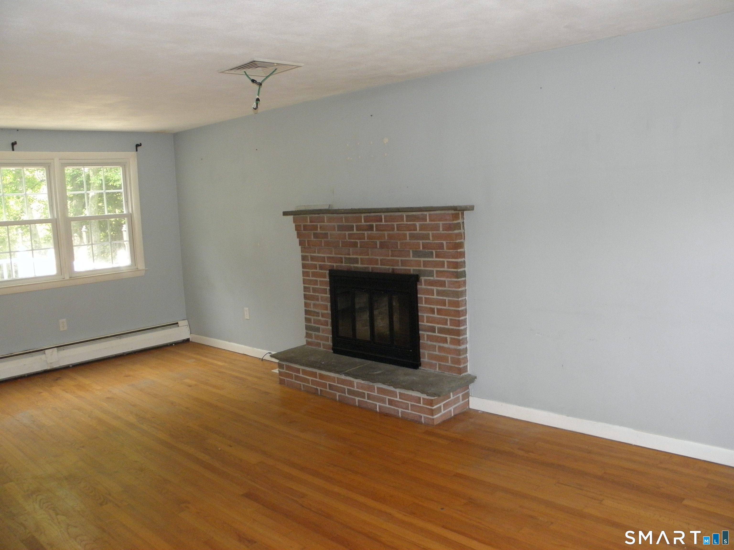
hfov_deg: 63.4
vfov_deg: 49.7
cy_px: 275
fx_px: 594
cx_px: 367
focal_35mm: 28
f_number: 3.5
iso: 200
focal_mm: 5
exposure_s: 1/30
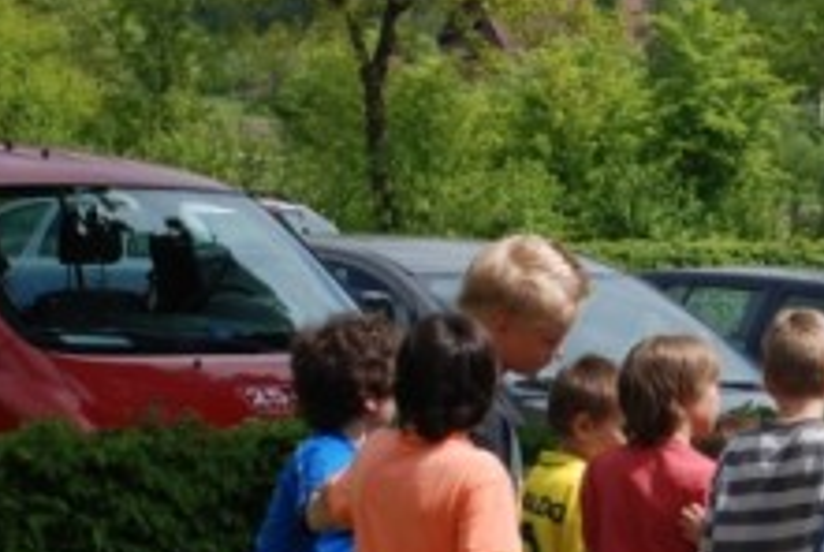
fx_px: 4350
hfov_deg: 10.3
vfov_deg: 7.2
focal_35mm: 190
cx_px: 1402
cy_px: 651
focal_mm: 35
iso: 100
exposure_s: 1/200
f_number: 9
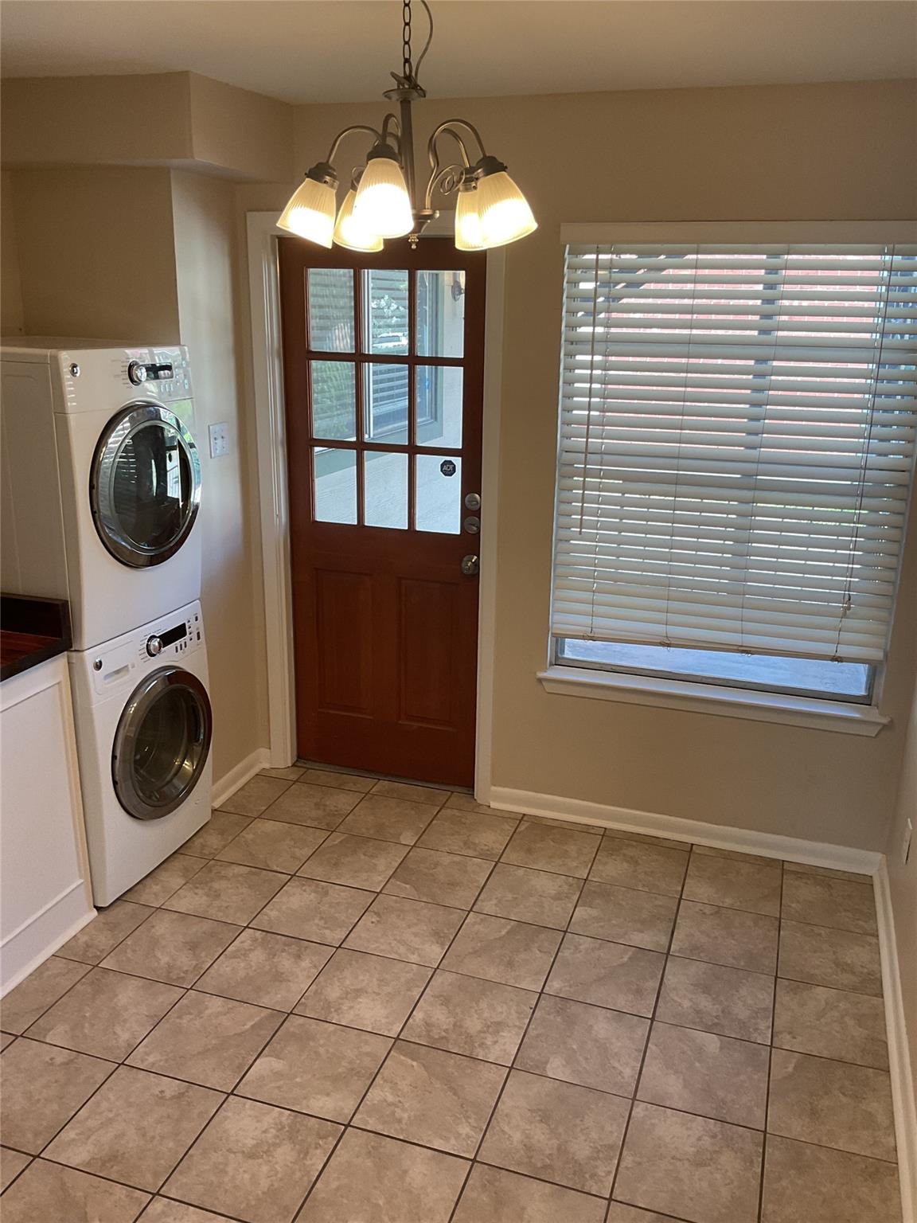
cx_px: 458
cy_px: 612
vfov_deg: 61.7
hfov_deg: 48.2
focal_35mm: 29
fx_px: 1024
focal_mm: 3
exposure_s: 1/120
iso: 64
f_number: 1.8
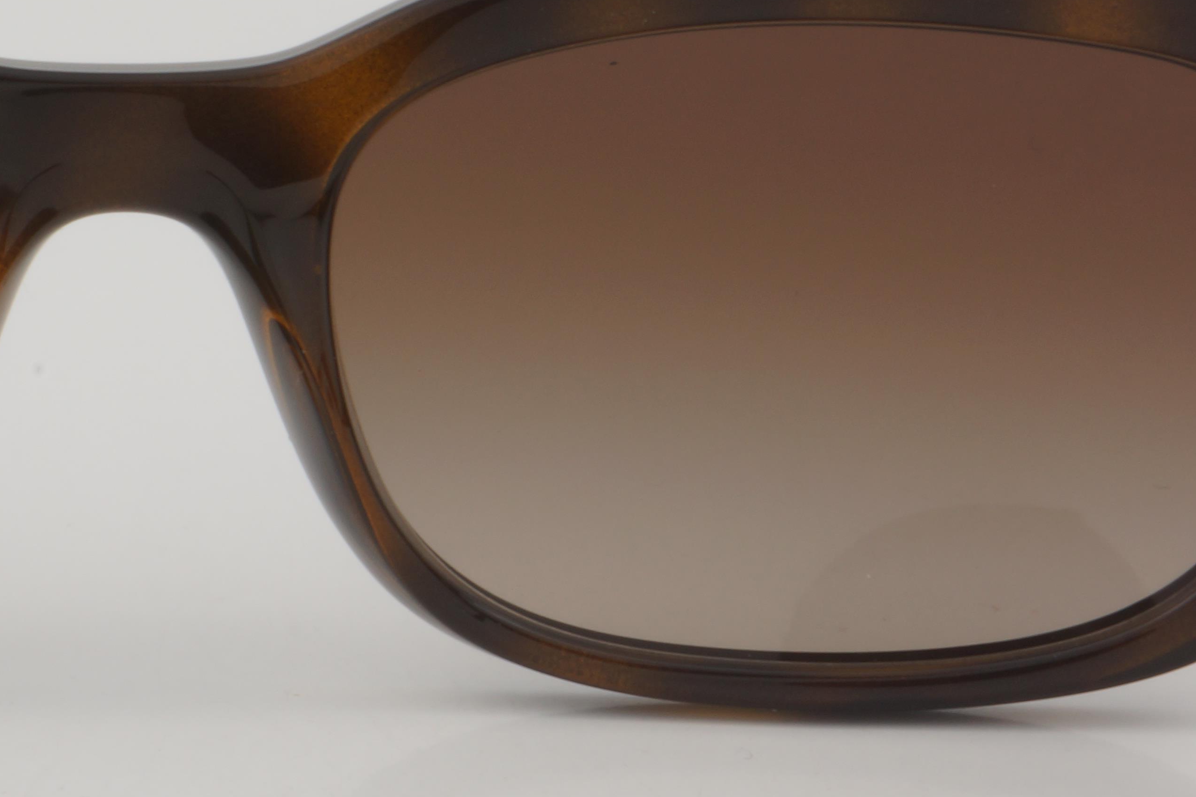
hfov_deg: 11.5
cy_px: 295
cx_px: 128
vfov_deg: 7.8
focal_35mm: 177
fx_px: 5880
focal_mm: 50
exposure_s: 1/3
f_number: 32
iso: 100
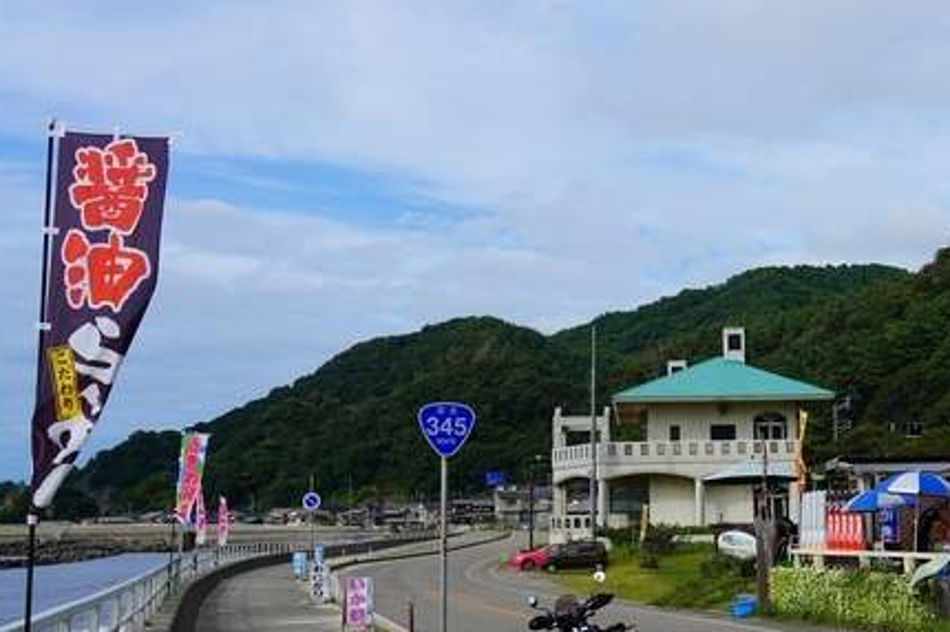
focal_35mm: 54
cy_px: 355
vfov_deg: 25.0
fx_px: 1424
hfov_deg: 35.8
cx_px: 747
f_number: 5.6
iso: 100
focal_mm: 29
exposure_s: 1/800
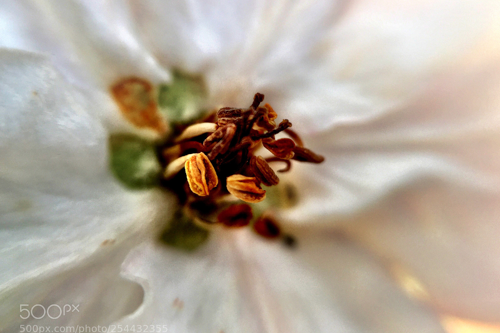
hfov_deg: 60.3
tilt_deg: -60.7
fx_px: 431
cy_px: 161
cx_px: 257
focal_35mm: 31
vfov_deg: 42.3
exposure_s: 1/501
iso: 32
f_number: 2.2
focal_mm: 4.15
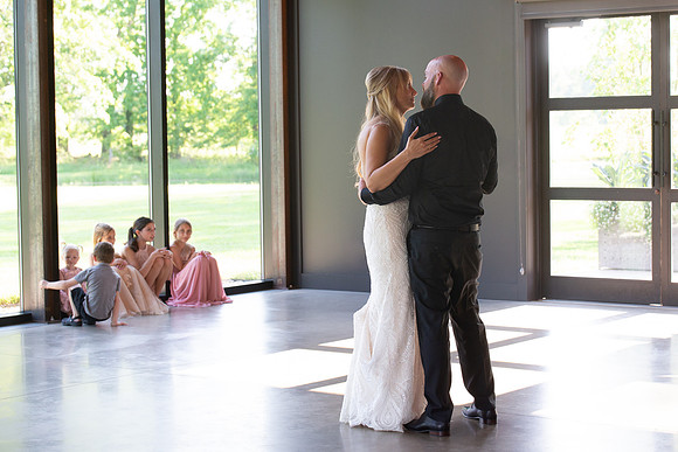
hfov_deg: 25.9
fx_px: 1475
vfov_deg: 17.4
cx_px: 372
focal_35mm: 78
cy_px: 211
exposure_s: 1/200
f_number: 5
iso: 1000
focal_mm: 70
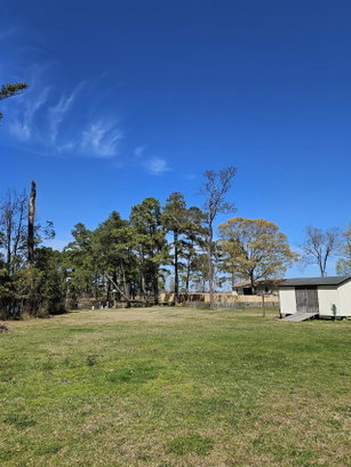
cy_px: 226
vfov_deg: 65.3
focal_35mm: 27
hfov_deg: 51.4
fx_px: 365
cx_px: 168
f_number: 1.8
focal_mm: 5.4
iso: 25
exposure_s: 1/2450
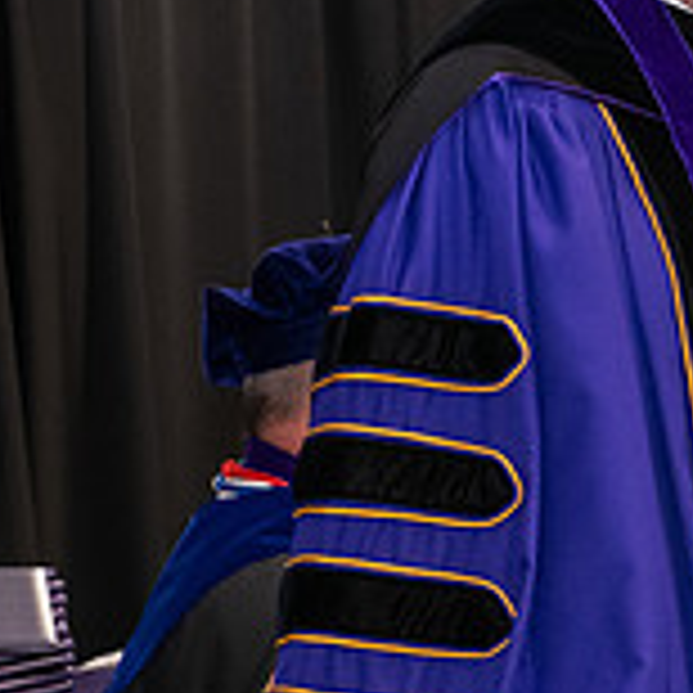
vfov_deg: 7.8
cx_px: 909
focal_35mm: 224
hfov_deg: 7.7
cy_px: 223
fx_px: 5074
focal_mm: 70
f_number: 5
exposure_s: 1/125
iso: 2500
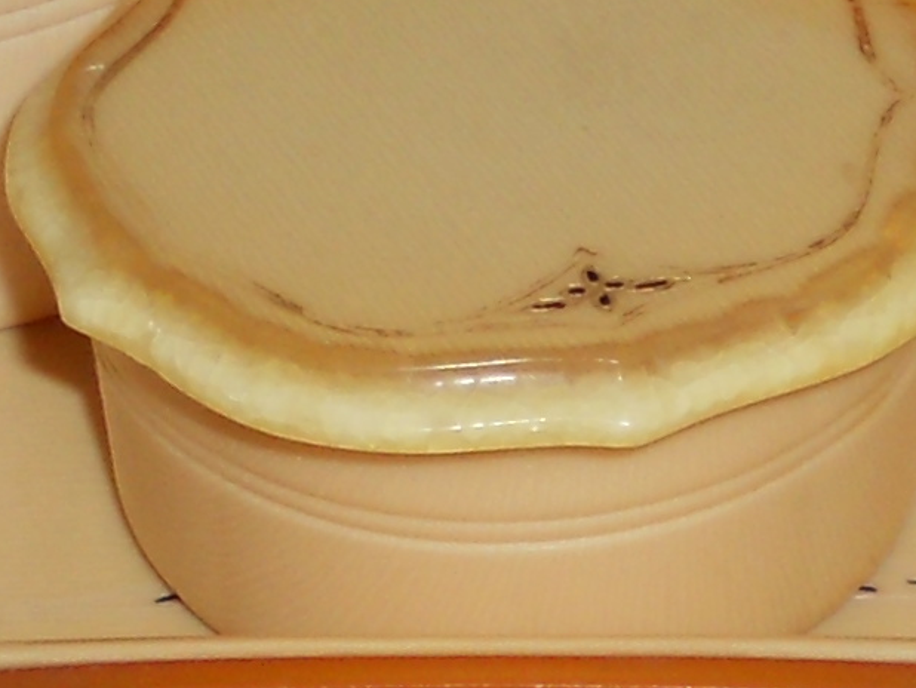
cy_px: 1090
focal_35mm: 207
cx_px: 646
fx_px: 5480
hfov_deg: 9.5
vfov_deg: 7.1
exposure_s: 1/25
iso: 80
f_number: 3.5
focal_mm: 5.8
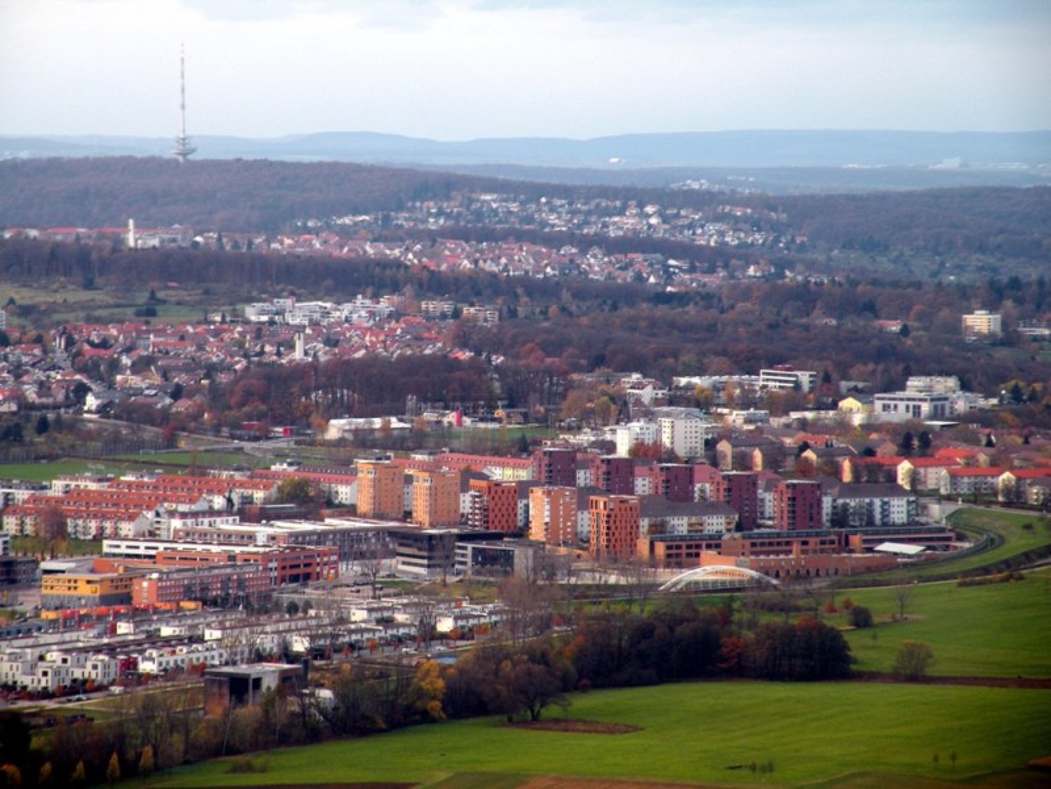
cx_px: 526
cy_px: 394
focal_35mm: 208
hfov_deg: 9.5
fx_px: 6315
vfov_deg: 7.1
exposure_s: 1/88
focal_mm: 36.9
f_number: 4.5
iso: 64
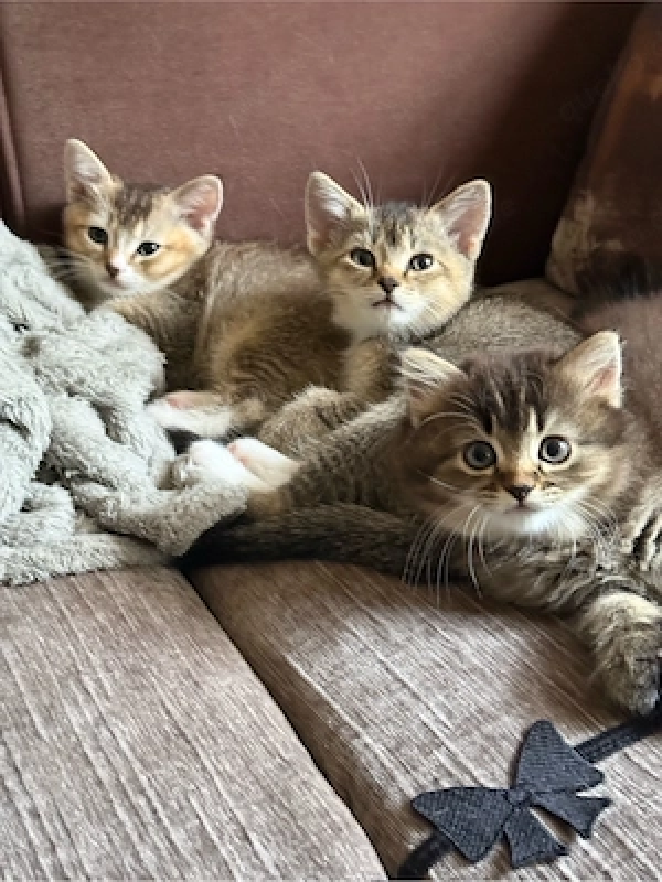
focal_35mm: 48
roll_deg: -2.7
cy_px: 441
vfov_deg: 39.7
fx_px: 1224
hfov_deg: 30.3
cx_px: 331
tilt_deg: -26.4
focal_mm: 6.76
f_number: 1.78
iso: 500
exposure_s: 1/30
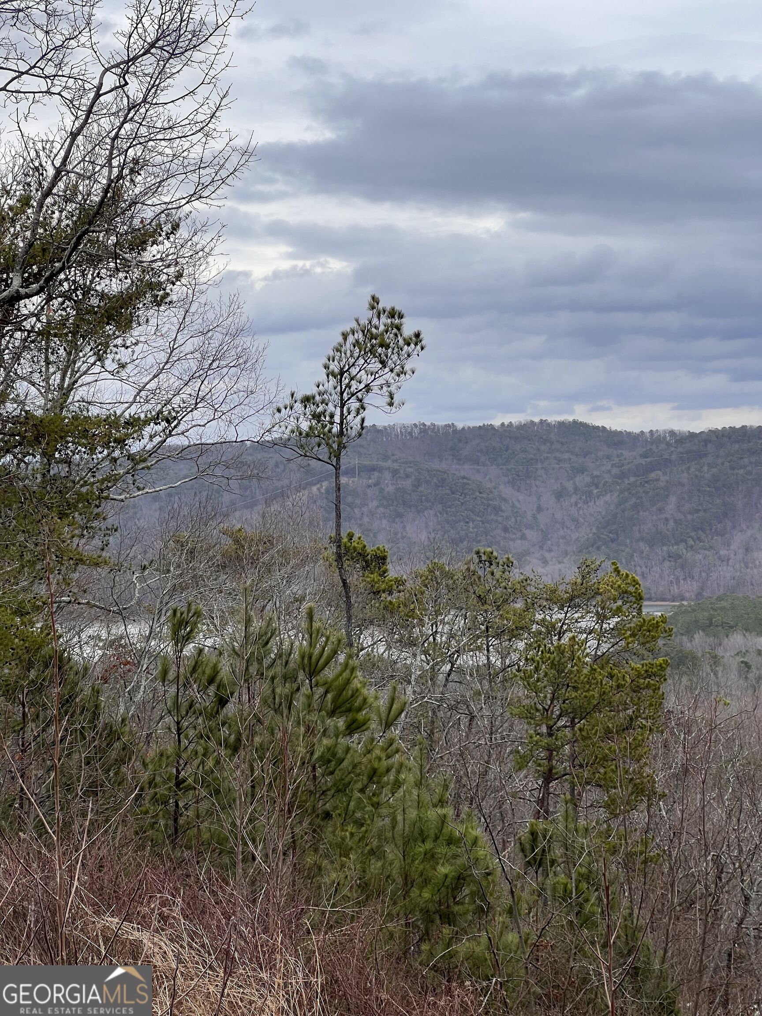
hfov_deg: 19.1
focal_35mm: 77
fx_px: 2260
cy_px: 508
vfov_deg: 25.3
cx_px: 381
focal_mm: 9
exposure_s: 1/190
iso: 32
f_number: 2.8
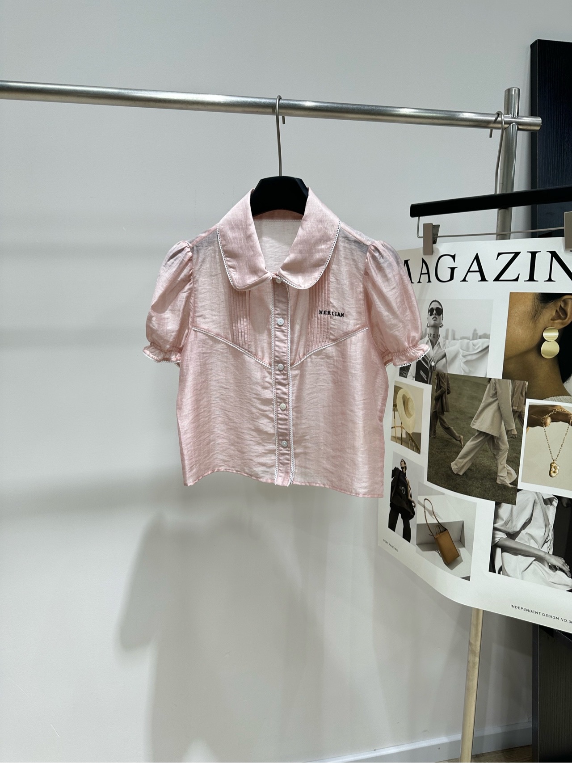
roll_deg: -0.7
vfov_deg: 71.6
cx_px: 286
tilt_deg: -10.6
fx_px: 529
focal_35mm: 24
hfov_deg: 56.8
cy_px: 382
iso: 64
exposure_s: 1/100
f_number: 1.78
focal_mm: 6.86
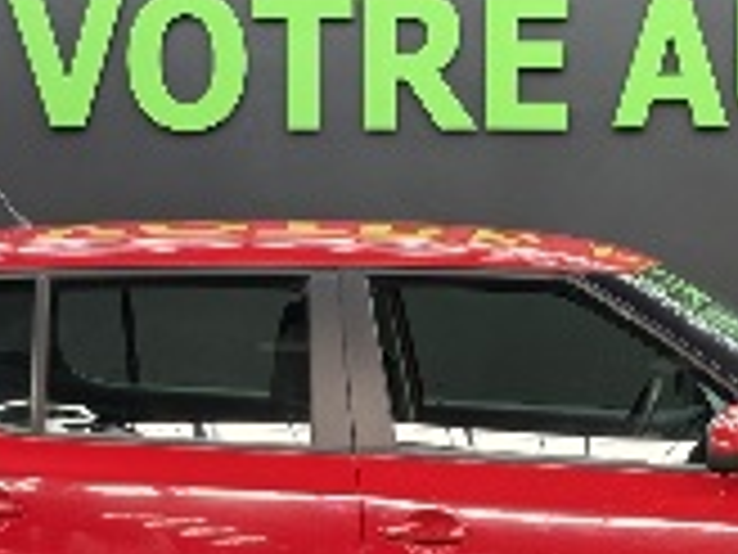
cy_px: 356
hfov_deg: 14.9
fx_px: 2814
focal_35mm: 132
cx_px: 486
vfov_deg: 11.2
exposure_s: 1/50
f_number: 1.6
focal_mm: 5.96
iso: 64
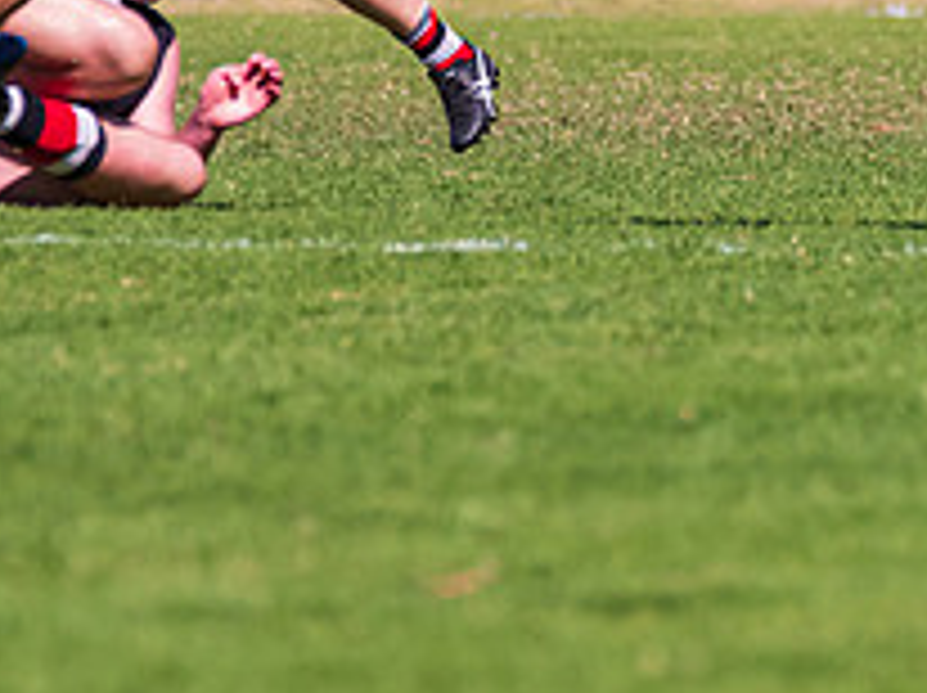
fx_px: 33569
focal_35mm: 1255
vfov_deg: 1.2
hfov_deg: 1.6
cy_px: 35
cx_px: 783
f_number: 6.3
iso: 800
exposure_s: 1/2500
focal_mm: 360
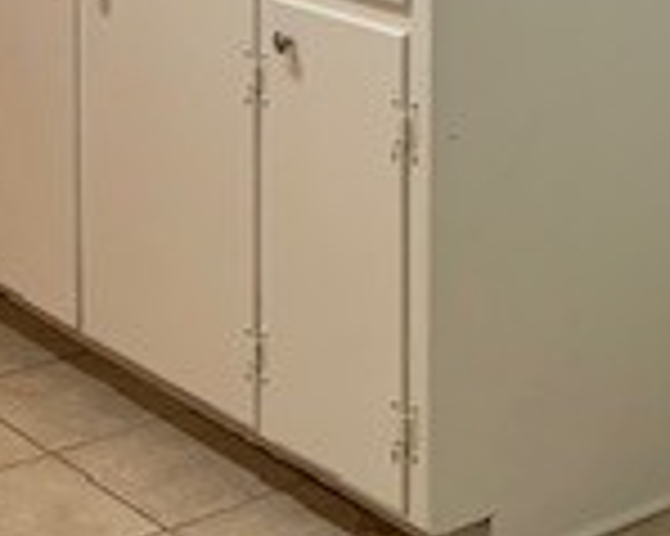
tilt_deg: -6.6
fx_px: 2160
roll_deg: -0.4
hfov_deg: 17.3
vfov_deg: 13.4
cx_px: 616
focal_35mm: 109
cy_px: -252
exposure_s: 1/60
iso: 80
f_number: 1.8
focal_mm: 4.25
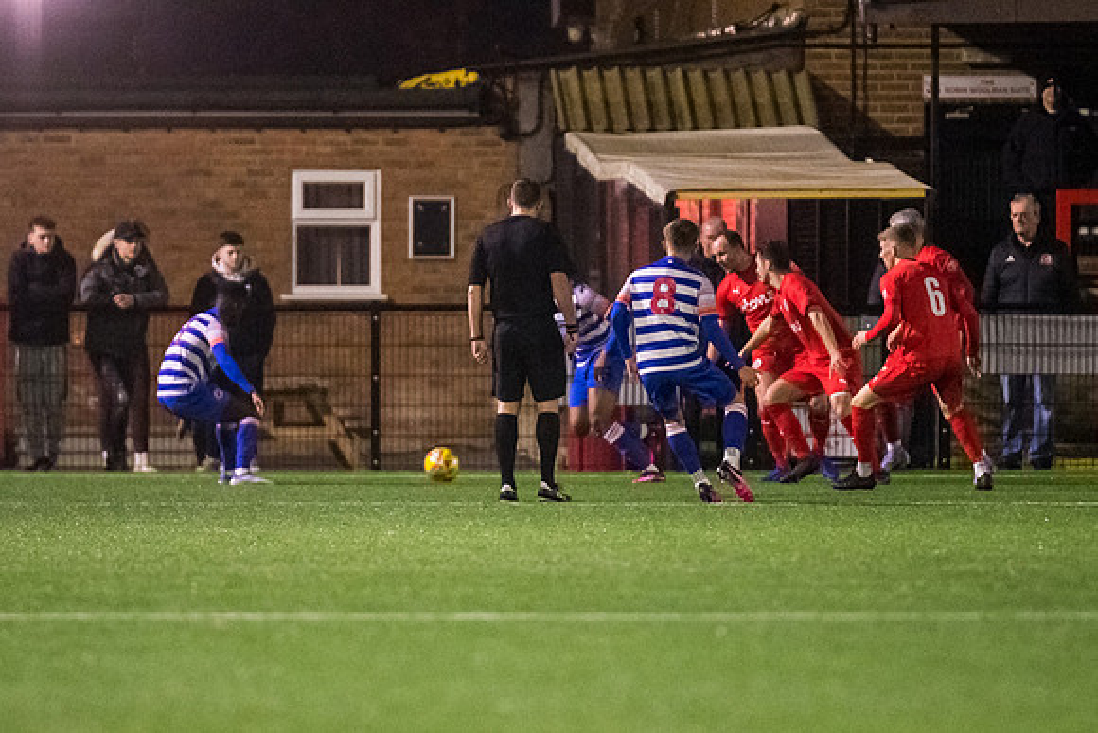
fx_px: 16334
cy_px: 433
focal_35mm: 535
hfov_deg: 3.9
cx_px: 512
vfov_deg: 2.6
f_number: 2.8
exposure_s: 1/1000
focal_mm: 300
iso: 8000
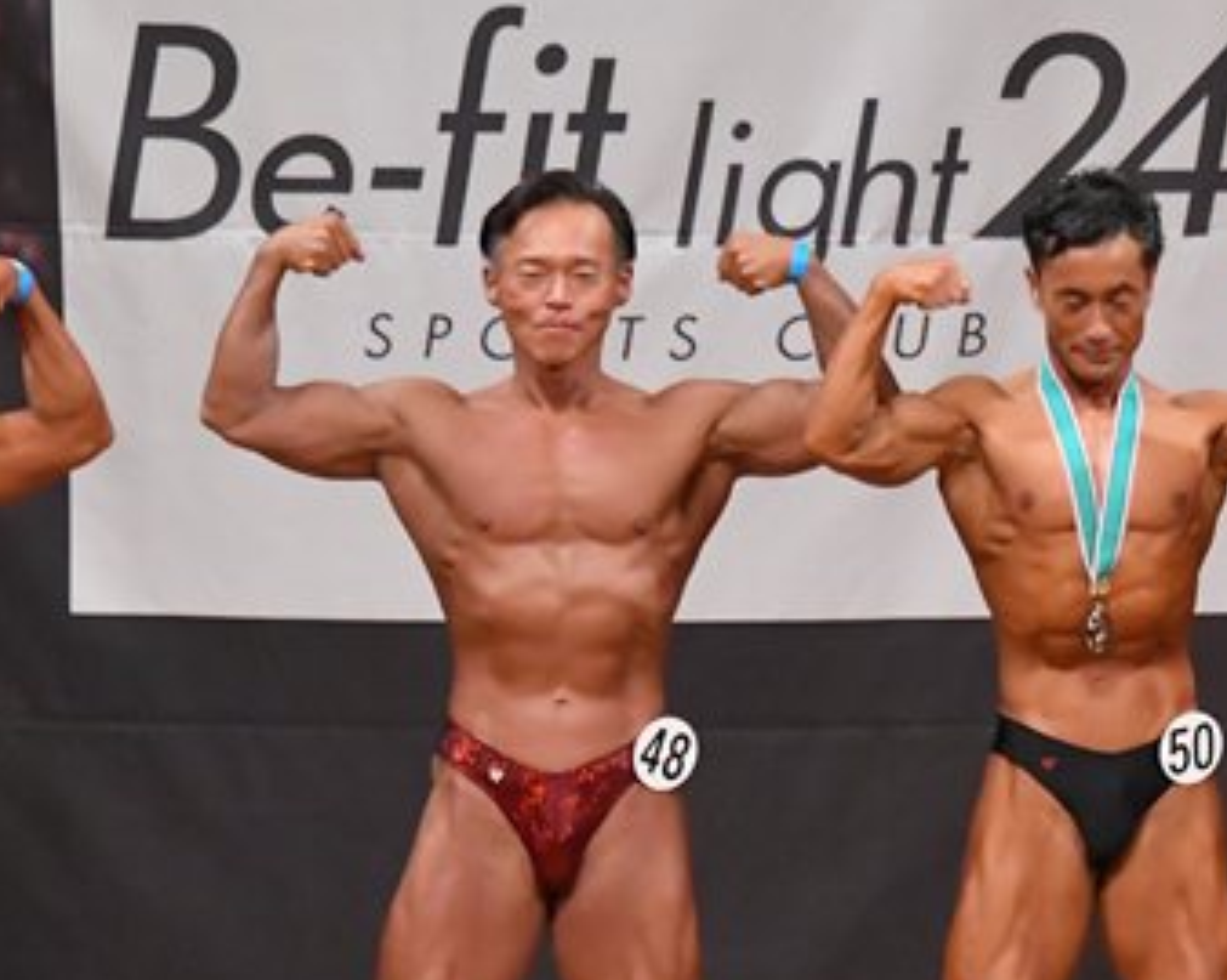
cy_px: 805
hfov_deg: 4.4
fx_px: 15819
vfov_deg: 3.5
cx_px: 1287
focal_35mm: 436
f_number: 5.6
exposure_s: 1/400
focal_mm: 135
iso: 7200
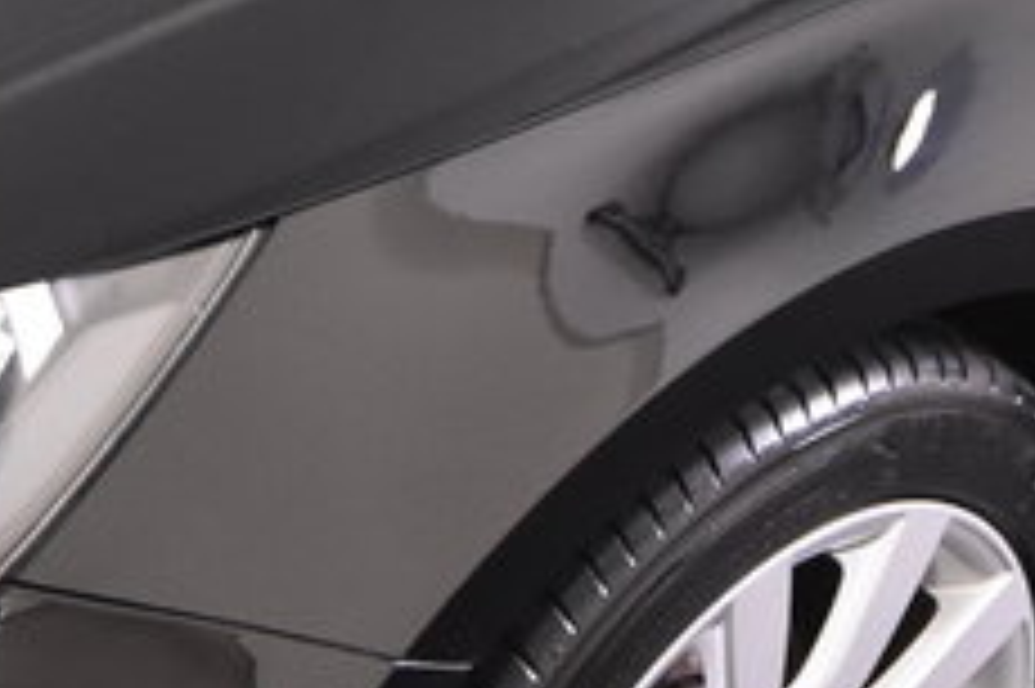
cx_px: 580
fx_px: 4798
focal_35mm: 167
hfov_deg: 12.3
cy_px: -137
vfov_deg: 8.1
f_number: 3.2
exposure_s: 1/40
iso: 1600
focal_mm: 20
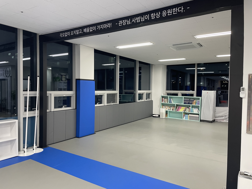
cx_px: 126
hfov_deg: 67.3
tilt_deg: -1.3
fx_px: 189
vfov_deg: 53.1
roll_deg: -0.7
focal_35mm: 26
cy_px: 94
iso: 160
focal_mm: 4.2
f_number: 1.6
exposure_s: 1/60
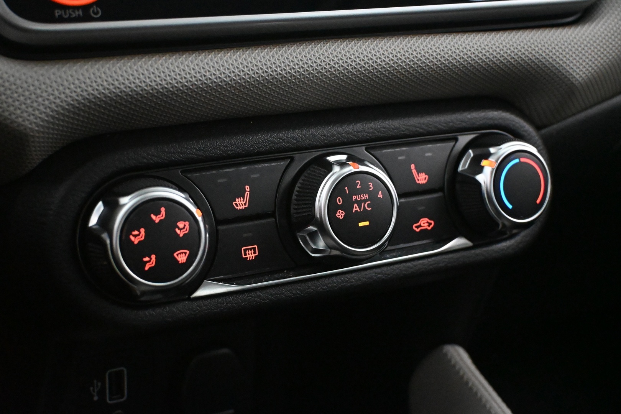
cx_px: 310
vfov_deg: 26.5
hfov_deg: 38.9
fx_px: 880
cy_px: 207
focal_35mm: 51
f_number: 5
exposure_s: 1/60
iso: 11400
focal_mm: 34
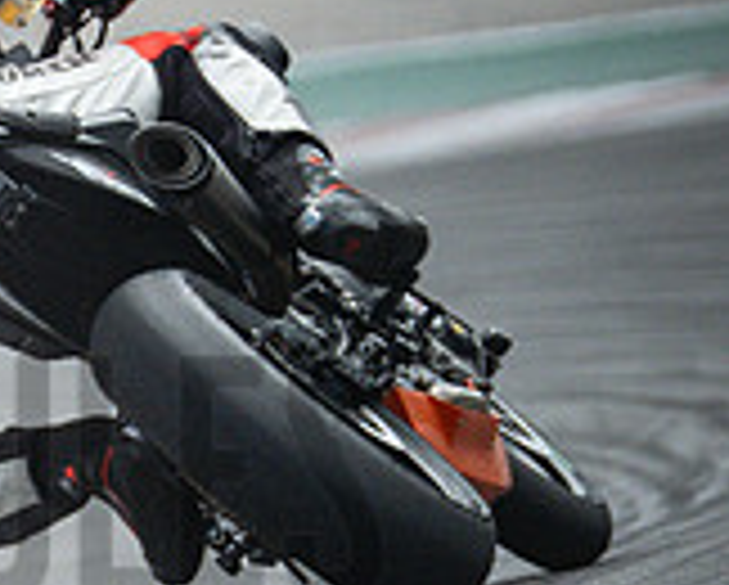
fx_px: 43506
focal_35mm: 2014
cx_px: -567
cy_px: 484
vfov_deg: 0.8
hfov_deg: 1.0
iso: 2500
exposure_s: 1/2500
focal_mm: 400
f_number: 5.6
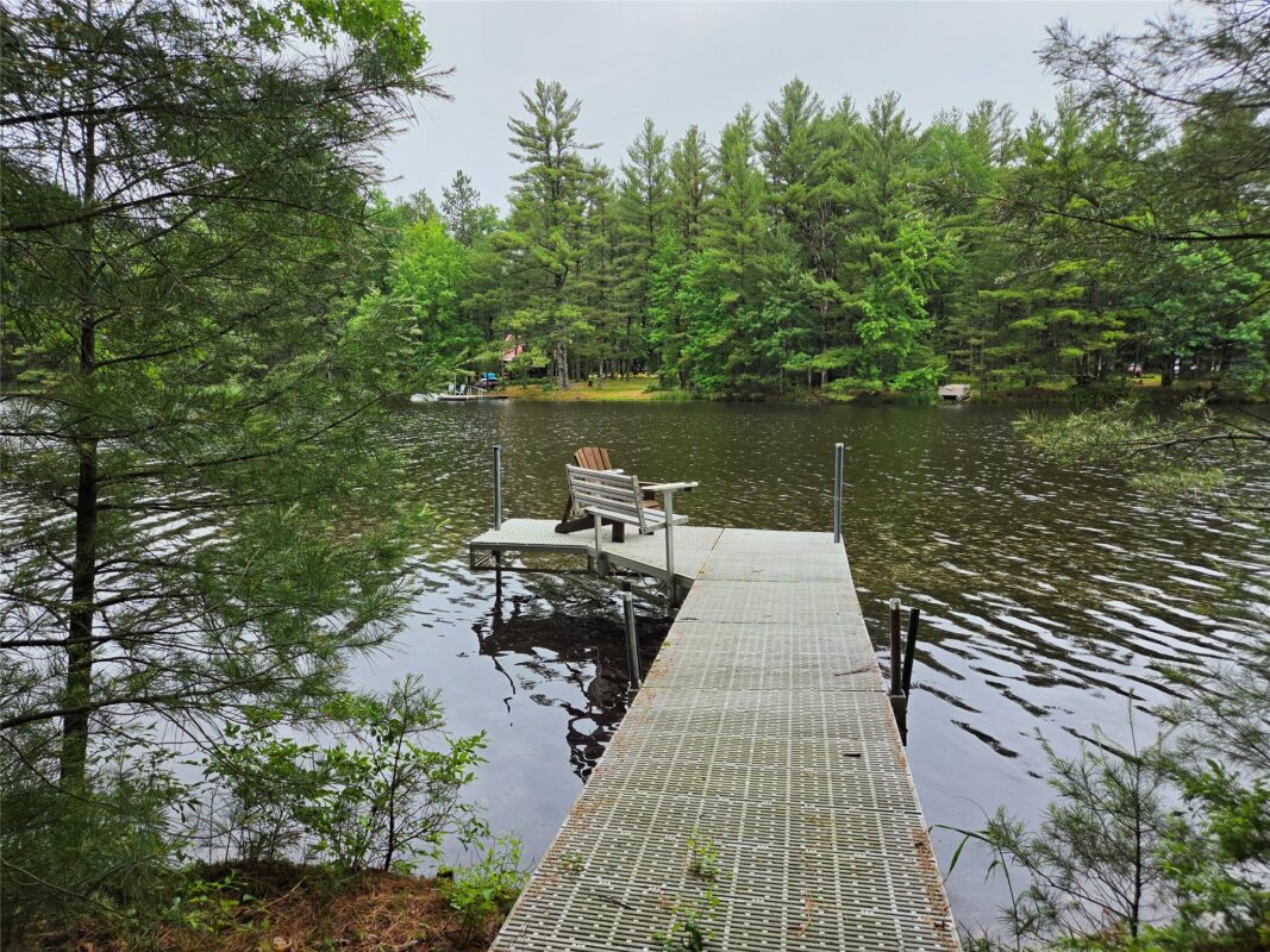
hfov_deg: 73.9
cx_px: 635
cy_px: 476
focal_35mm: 23
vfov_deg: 58.9
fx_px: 844
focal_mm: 5.4
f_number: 1.8
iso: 80
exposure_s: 1/2614
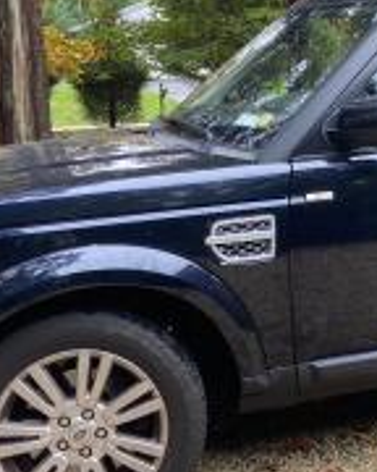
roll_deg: +1.5
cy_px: 178
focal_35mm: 71
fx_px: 990
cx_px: 359
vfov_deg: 26.7
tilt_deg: -7.8
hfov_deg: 21.0
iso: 40
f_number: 1.8
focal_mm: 4.25
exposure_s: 1/122
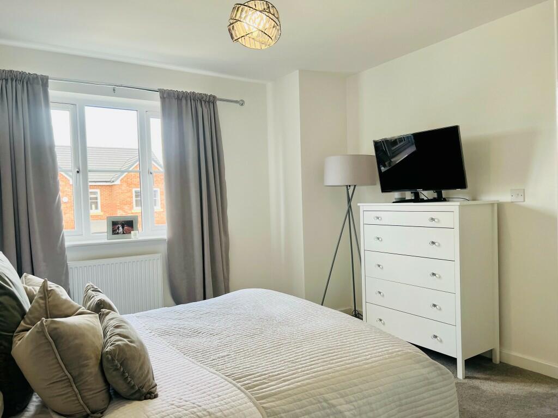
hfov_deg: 67.3
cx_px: 279
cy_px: 209
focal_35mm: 26
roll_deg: +1.9
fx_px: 419
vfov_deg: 53.1
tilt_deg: -2.5
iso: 80
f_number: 1.5
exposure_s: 1/121
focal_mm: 5.7
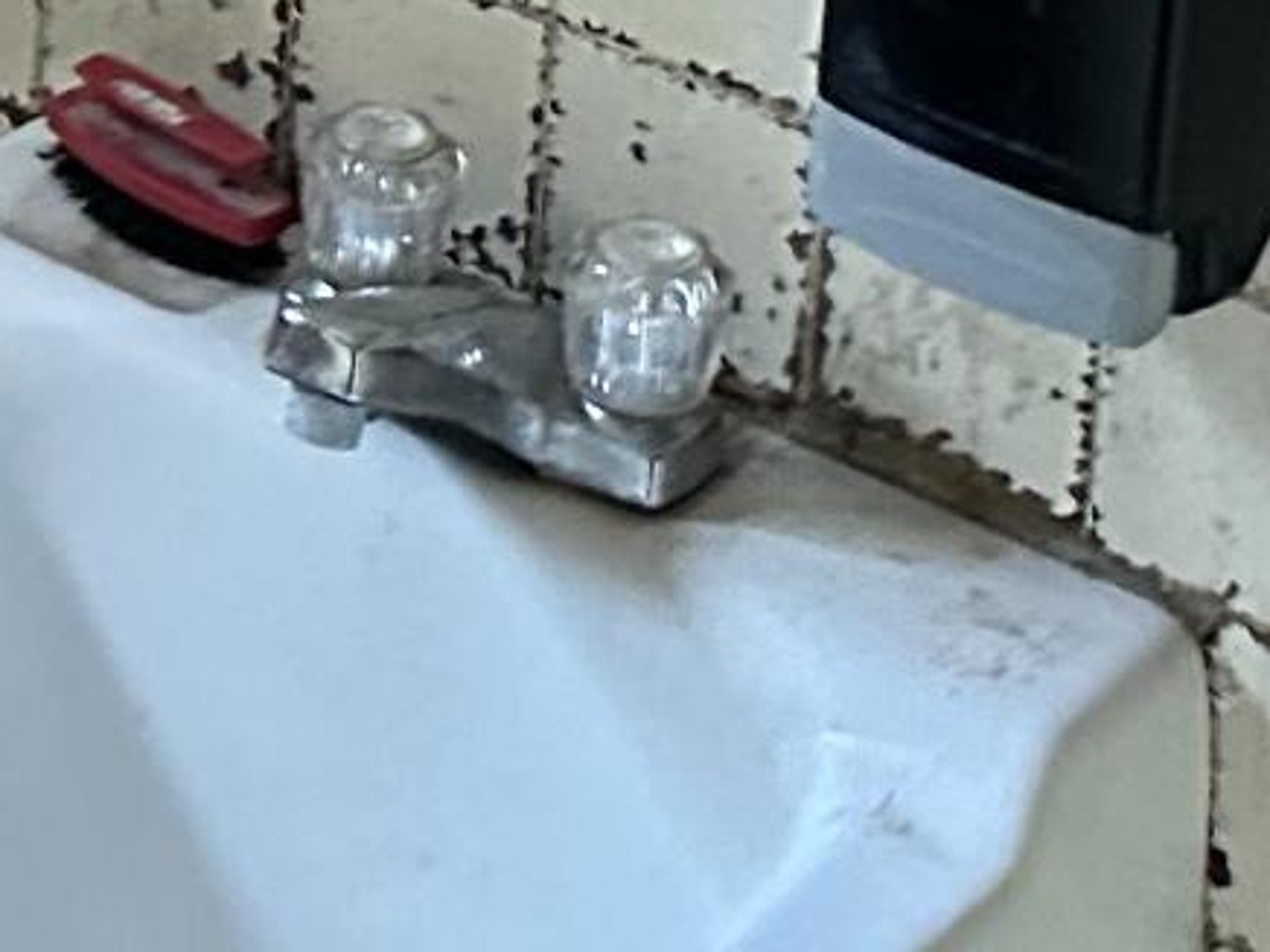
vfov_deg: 7.5
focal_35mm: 165
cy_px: -2248
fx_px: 6054
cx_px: 9
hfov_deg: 11.9
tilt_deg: -7.5
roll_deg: -4.1
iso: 640
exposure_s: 1/60
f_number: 1.78
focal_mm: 6.86
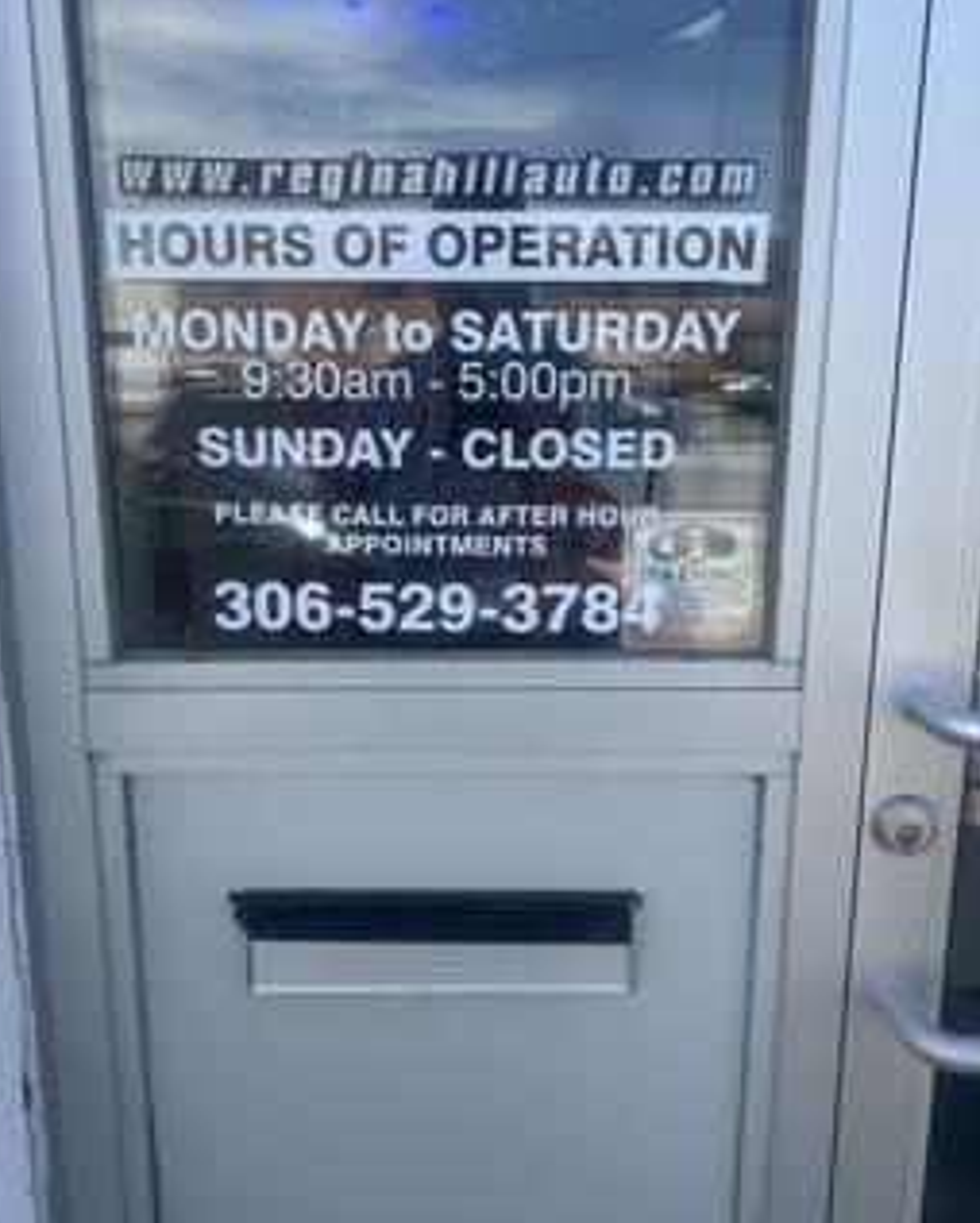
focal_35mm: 32
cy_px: 640
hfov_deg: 45.8
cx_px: 455
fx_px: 1159
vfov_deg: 55.6
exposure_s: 1/1553
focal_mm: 5.7
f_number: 1.5
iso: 50
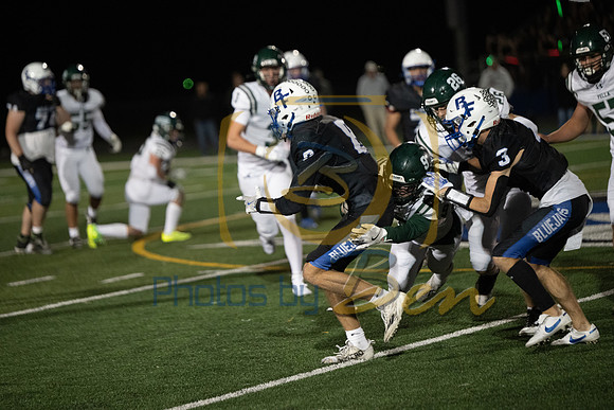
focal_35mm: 155
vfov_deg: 8.9
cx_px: 307
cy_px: 205
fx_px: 2644
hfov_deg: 13.2
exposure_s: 1/1250
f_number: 2.8
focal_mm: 155
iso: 5000
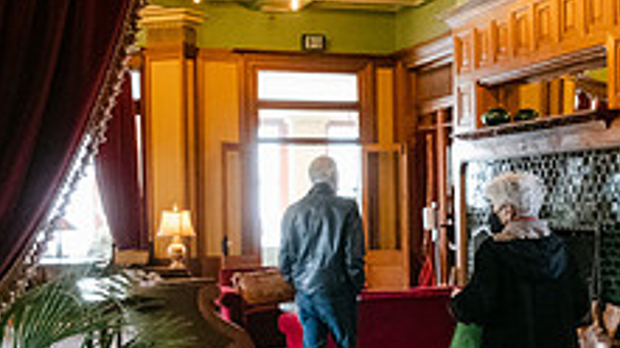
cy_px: 212
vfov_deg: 18.2
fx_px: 1084
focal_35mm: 66
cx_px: 519
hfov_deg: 30.9
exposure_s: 1/125
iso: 5000
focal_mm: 16
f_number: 2.8
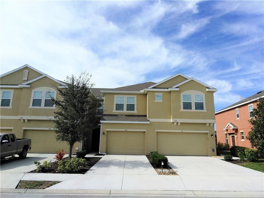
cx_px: 132
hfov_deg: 81.7
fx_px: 153
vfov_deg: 66.0
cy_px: 99
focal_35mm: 20
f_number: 2.2
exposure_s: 1/1490
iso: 101
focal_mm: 3.46
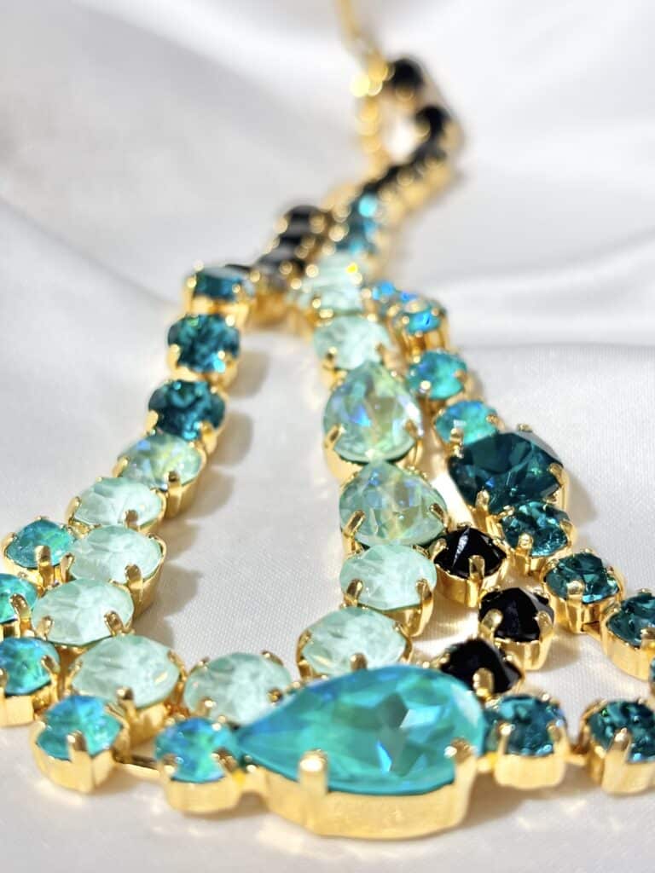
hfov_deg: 28.0
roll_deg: +12.6
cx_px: 328
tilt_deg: -31.1
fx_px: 1312
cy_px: 436
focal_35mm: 52
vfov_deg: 36.8
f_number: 1.6
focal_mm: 5.96
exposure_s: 1/213
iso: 32
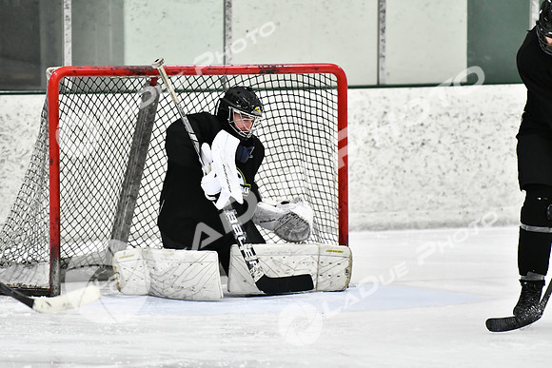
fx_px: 4371
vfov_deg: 4.8
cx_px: 276
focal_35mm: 285
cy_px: 184
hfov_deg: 7.2
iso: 5000
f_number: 2.8
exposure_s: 1/1250
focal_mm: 190
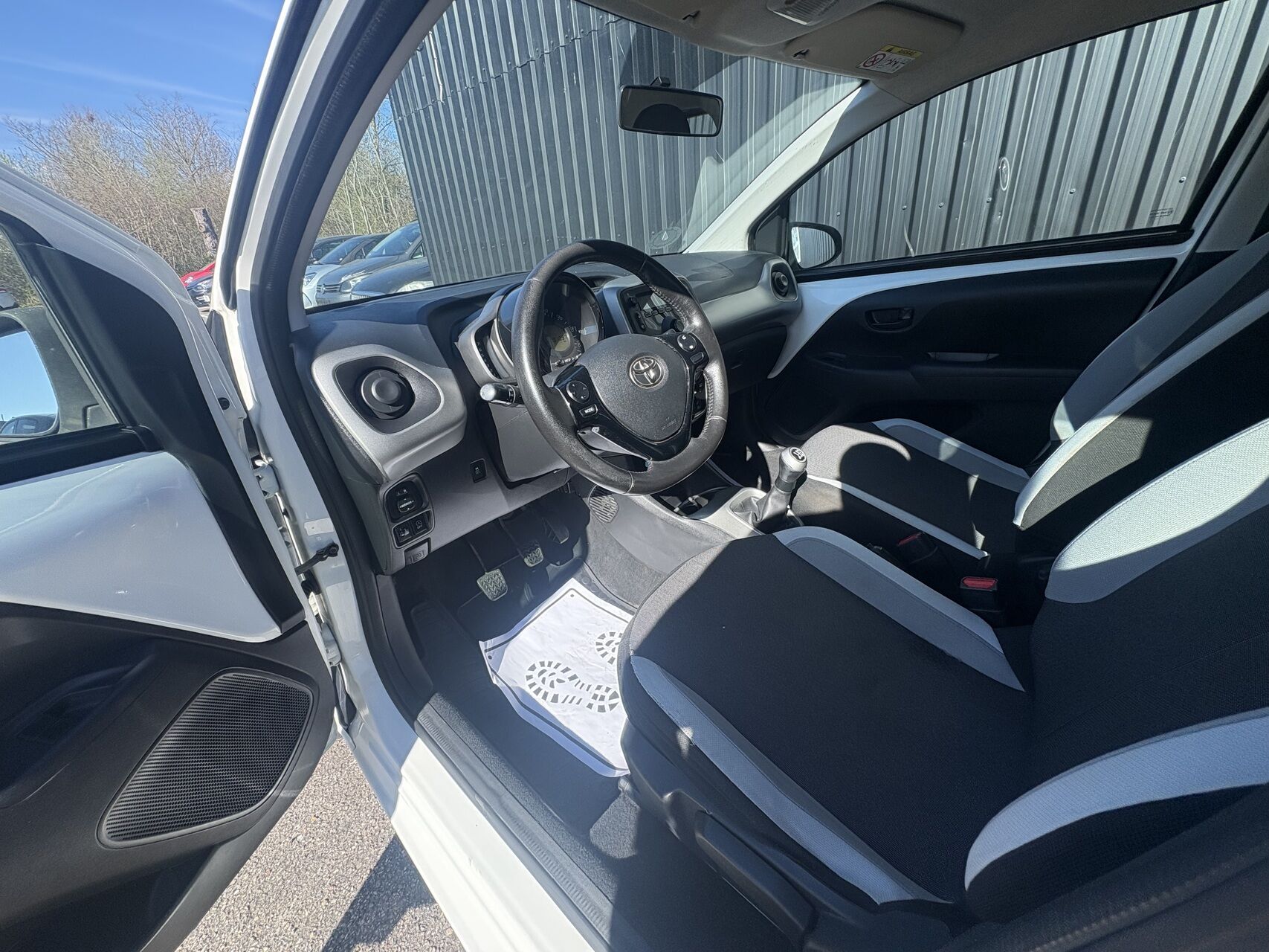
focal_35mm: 14
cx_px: 634
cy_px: 476
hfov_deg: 102.1
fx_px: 513
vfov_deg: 85.7
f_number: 2.2
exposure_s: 1/596
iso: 64
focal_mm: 2.22
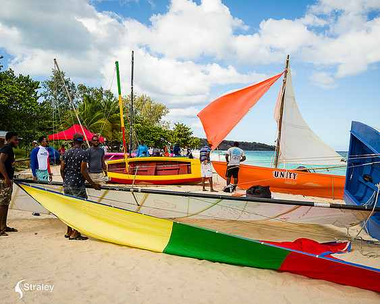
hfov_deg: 54.6
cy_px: 152
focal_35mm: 33
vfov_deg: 44.9
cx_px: 170
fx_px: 367
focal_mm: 29
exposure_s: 1/320
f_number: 6.3
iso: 125
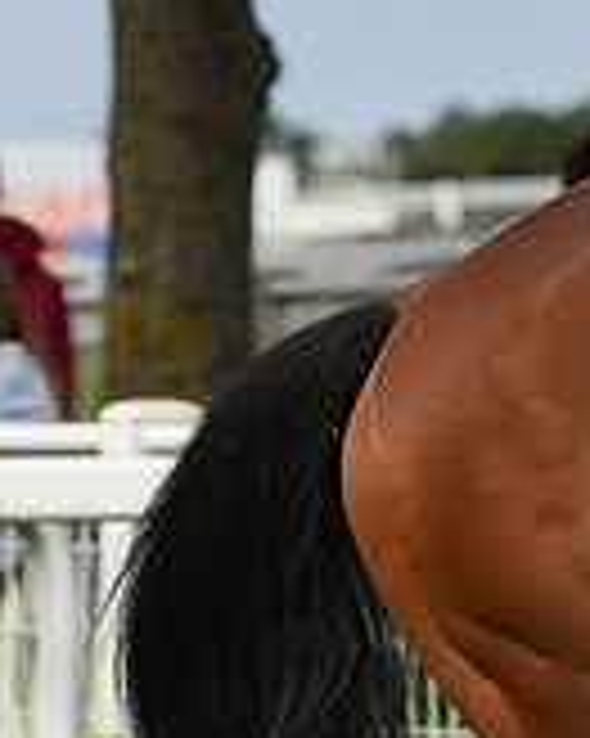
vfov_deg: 3.6
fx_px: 11601
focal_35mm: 531
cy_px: 110
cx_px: 1302
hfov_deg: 2.9
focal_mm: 160
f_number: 5.6
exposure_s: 1/2500
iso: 400
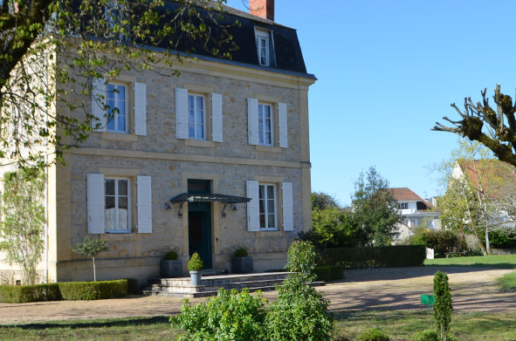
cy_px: 170
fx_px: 744
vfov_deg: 25.9
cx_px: 333
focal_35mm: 52
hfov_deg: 38.0
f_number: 8
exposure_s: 1/250
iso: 110
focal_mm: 20
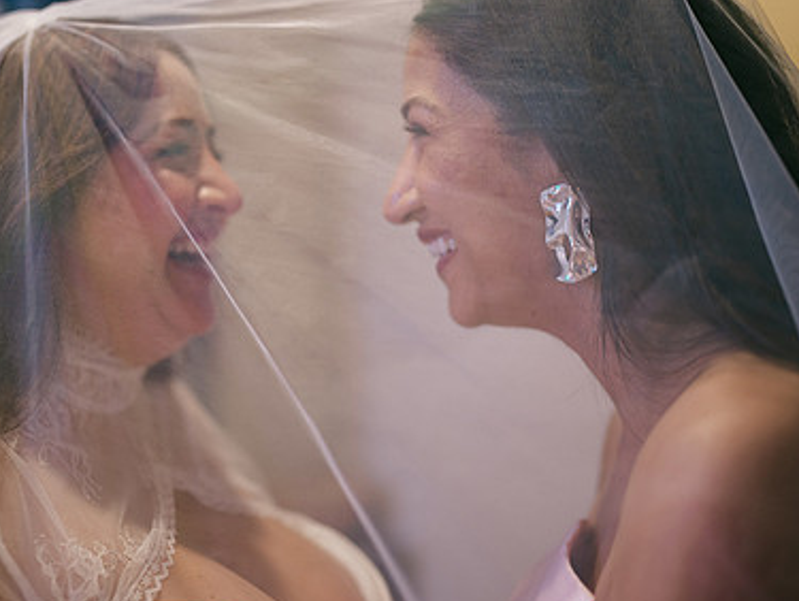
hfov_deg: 36.5
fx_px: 1201
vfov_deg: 28.0
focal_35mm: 52
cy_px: 225
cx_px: 277
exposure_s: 1/320
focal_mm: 35
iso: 320
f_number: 1.2
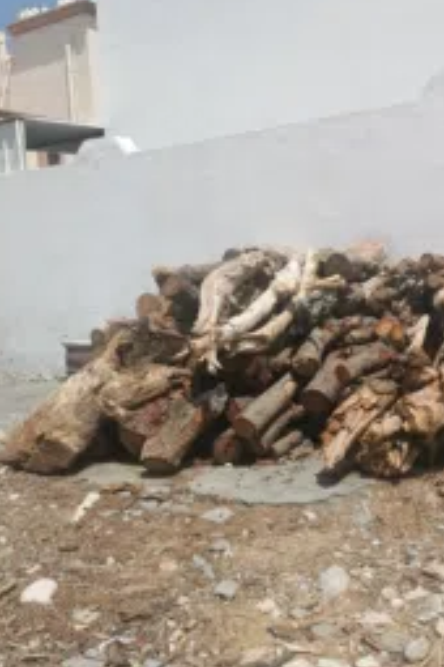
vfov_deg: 44.5
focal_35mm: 44
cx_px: 313
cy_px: 337
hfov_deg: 30.2
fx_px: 814
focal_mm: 5.3
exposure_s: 1/1965
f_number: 1.8
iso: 50
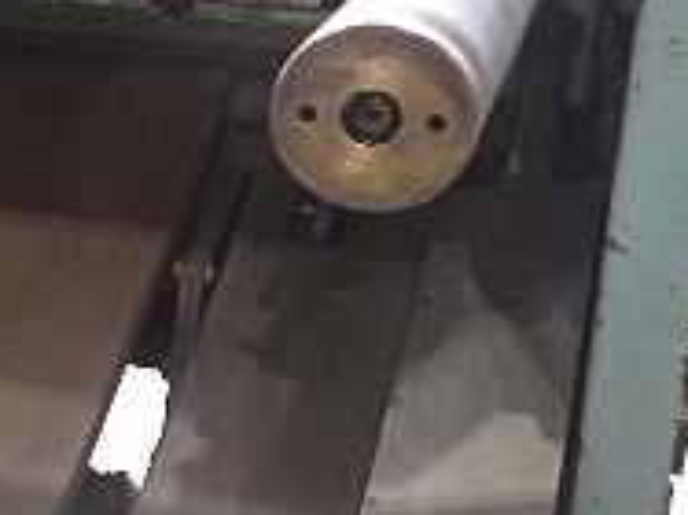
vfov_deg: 15.3
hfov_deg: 17.6
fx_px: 1907
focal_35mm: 96
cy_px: 143
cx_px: -449
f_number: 3.5
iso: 800
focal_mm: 5
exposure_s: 1/45
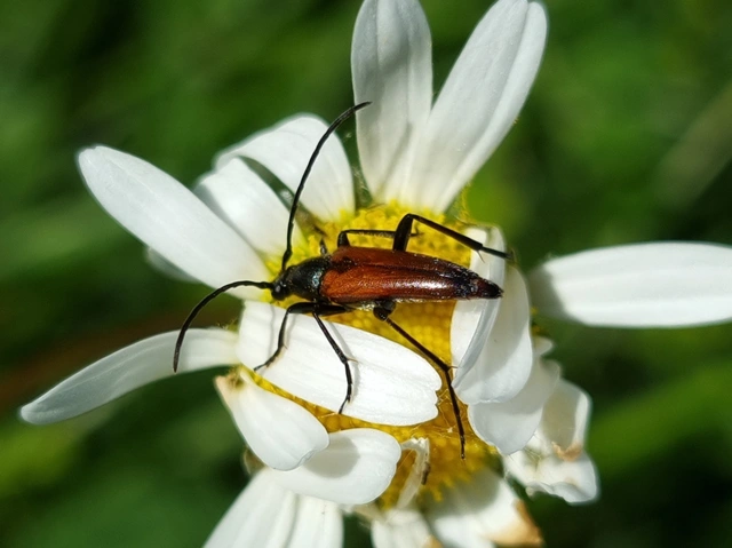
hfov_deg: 67.3
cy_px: 274
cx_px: 366
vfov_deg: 53.0
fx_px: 549
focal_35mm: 26
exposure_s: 1/3333
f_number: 1.8
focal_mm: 5.4
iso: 50
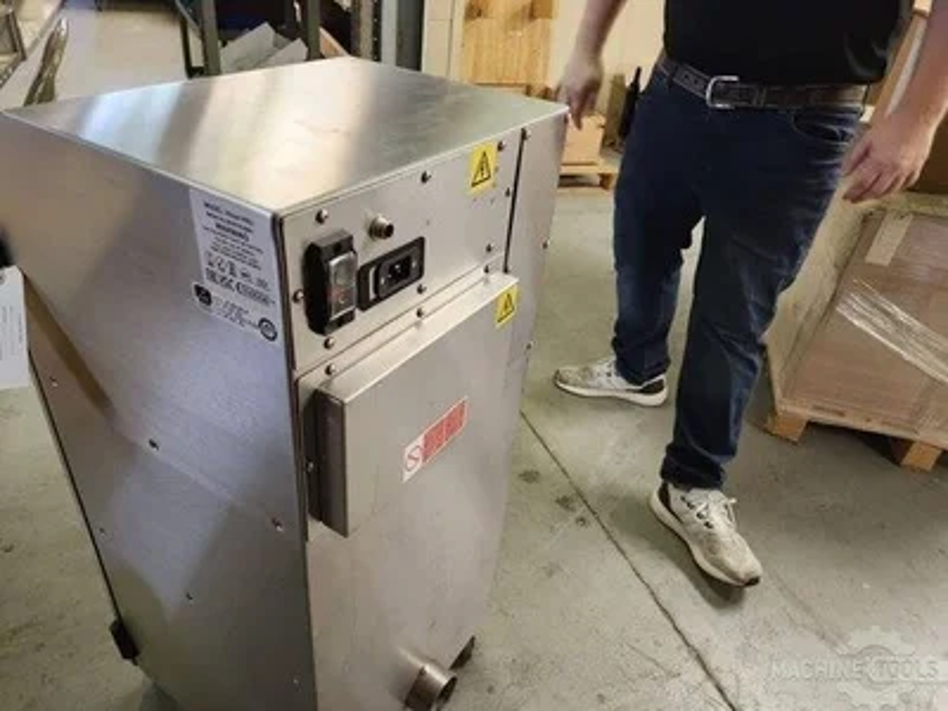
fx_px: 630
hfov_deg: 73.9
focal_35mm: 23
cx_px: 474
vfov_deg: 58.9
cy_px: 356
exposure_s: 1/120
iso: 1000
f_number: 1.8
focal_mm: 5.54
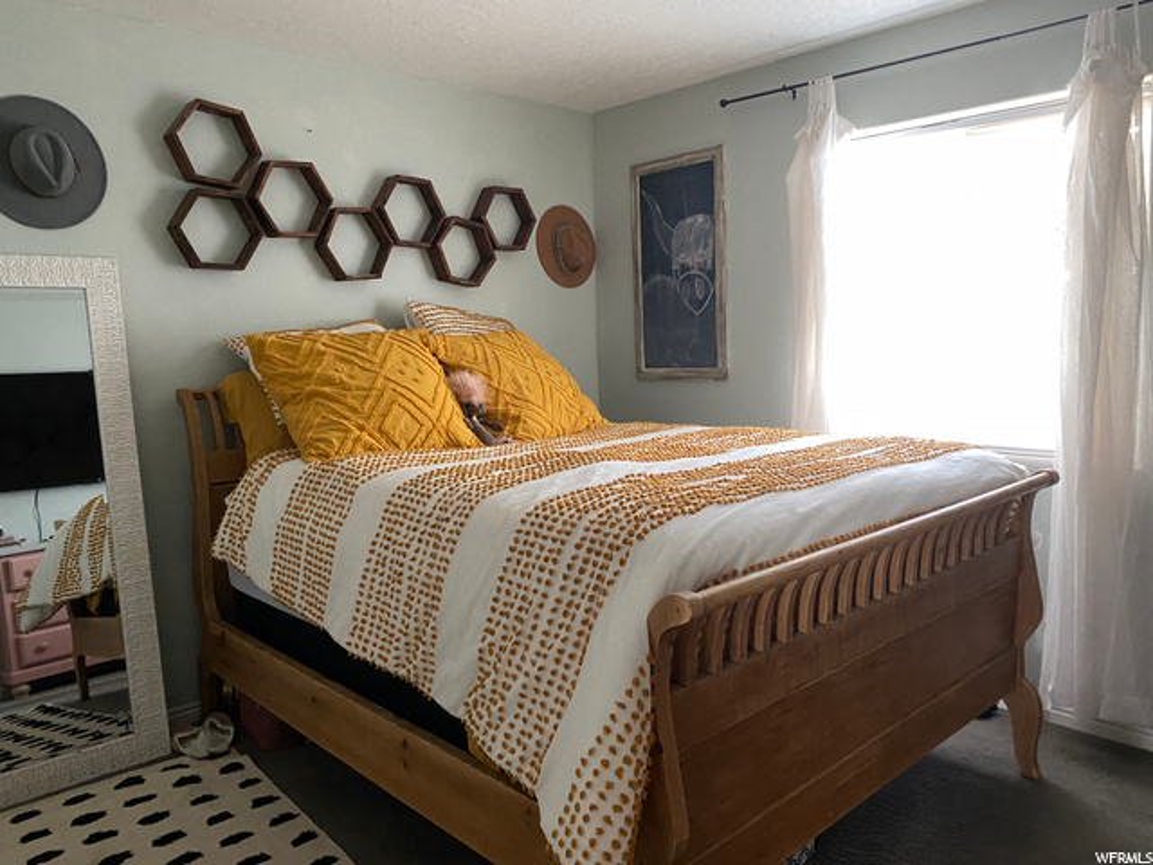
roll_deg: +1.8
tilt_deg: -5.2
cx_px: 576
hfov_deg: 67.3
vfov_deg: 53.1
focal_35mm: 26
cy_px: 432
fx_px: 866
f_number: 1.8
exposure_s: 1/60
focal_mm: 4.25
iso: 400
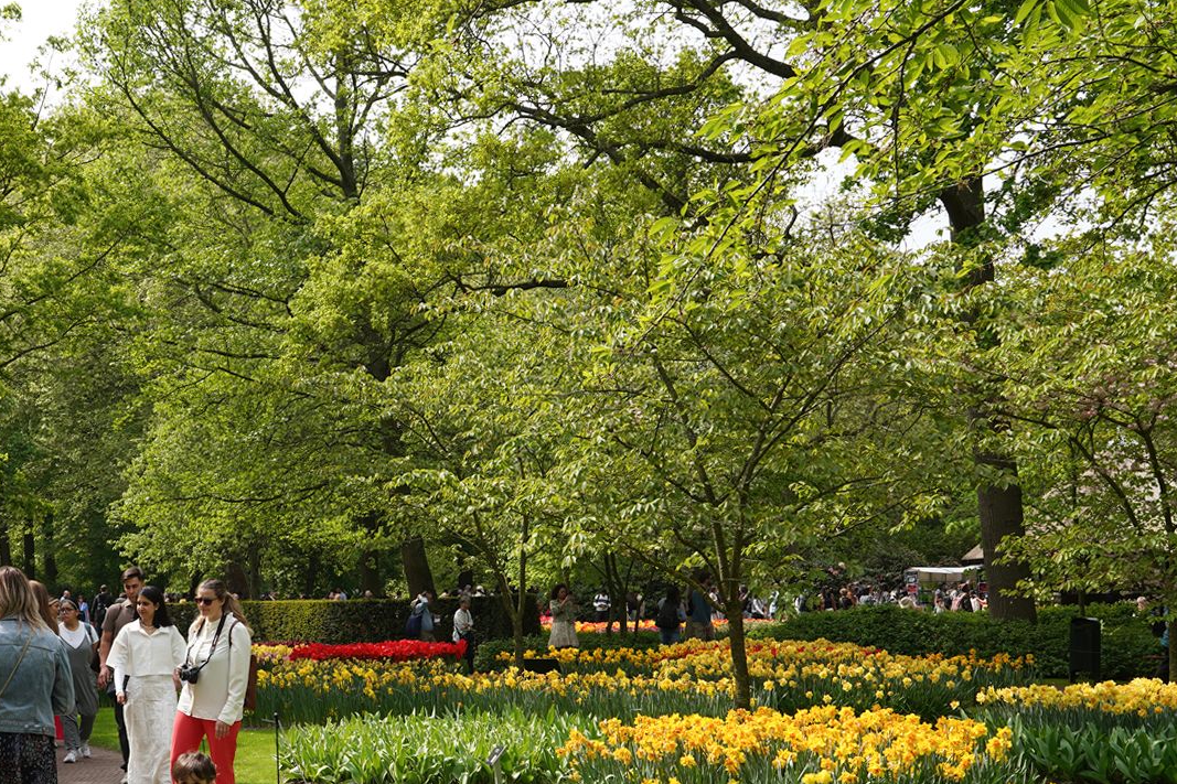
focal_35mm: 45
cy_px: 587
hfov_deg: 42.6
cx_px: 331
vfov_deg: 29.4
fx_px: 1471
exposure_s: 1/100
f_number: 9
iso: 100
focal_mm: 24
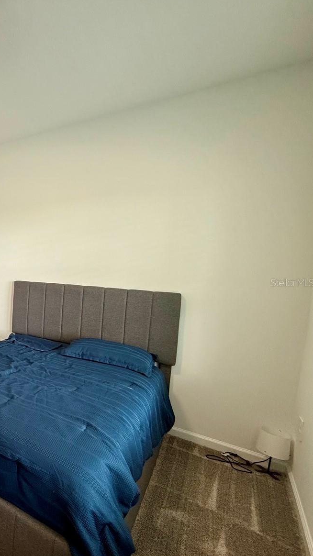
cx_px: -67
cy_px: 282
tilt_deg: -5.1
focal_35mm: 21
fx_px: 310
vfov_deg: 83.8
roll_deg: -1.2
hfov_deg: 38.6
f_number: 2.2
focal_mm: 2.22
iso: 160
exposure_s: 1/99
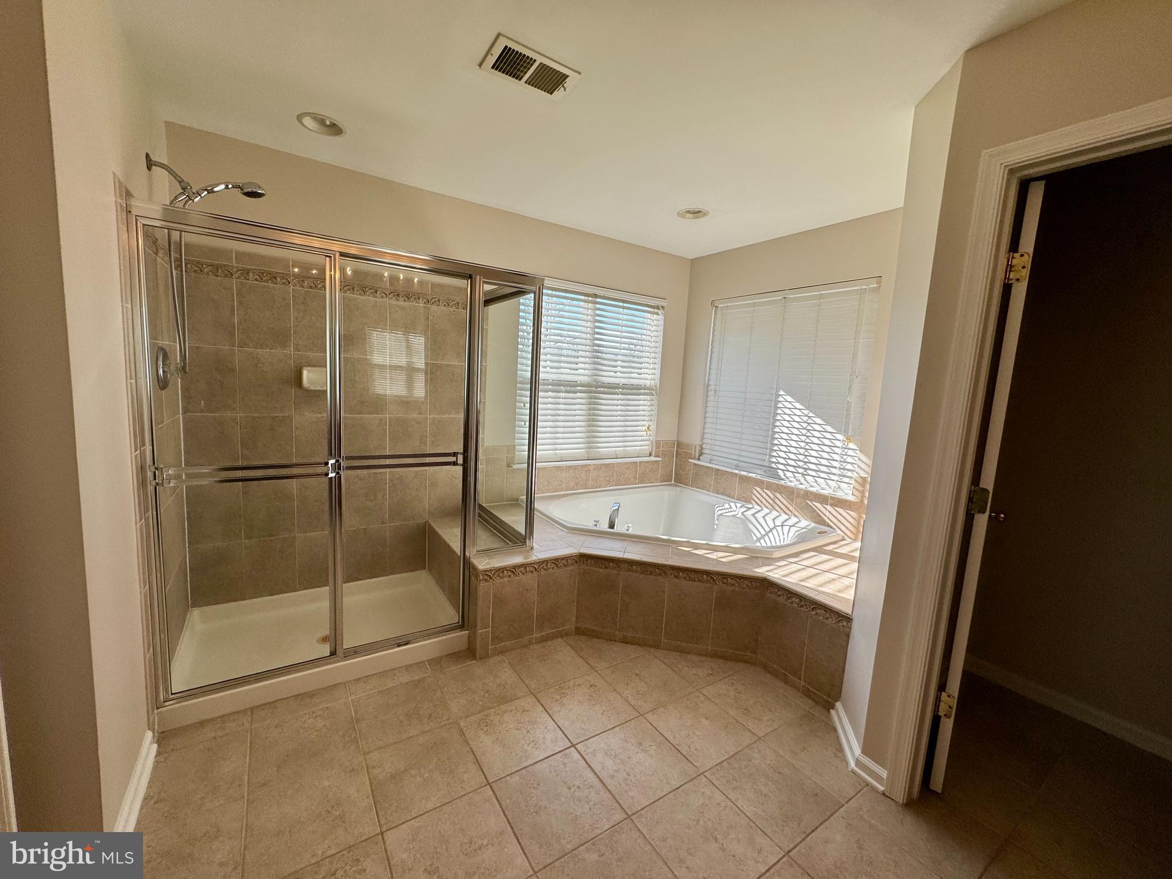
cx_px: 586
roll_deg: -3.4
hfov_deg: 102.1
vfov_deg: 85.7
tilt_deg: -6.9
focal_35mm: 14
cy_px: 440
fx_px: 474
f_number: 2.2
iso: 40
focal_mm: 2.22
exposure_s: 1/433
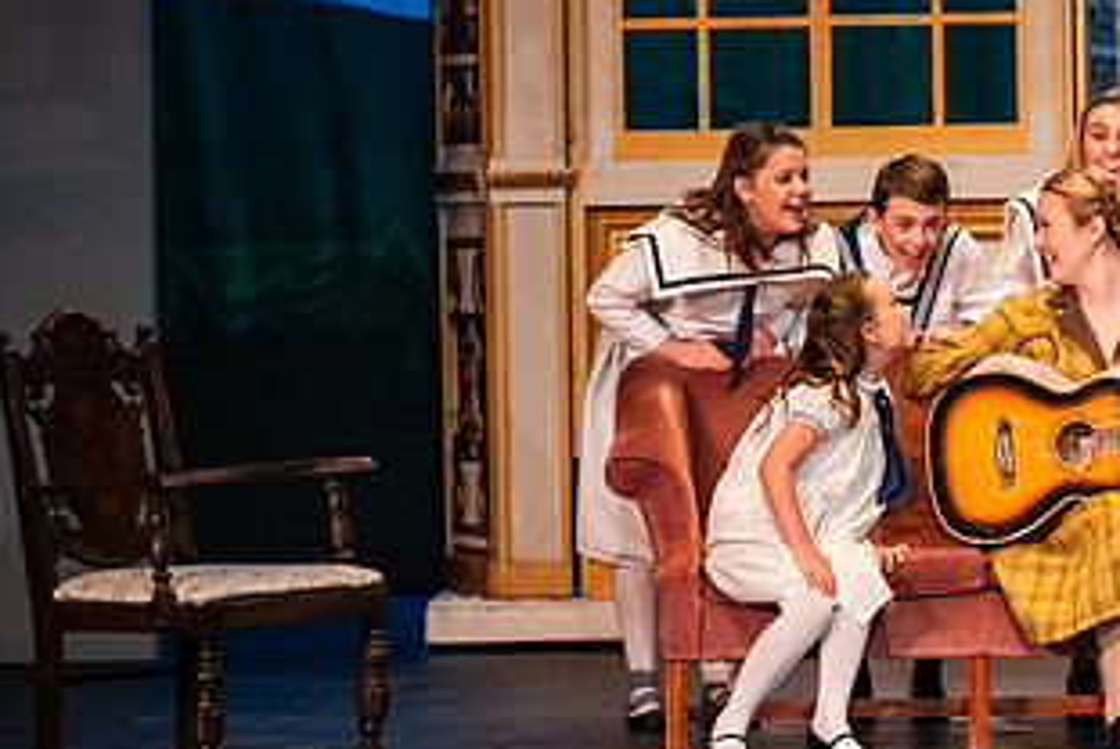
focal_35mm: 233
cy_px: 261
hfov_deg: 8.8
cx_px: 1012
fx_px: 7256
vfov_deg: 5.9
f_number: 3.2
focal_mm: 125
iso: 3200
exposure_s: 1/200
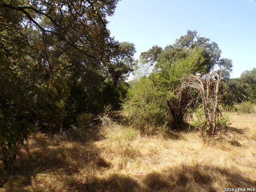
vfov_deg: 56.8
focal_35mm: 24
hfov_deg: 71.6
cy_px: 96
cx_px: 128
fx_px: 177
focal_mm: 4.3
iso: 100
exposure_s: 1/280
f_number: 4.4
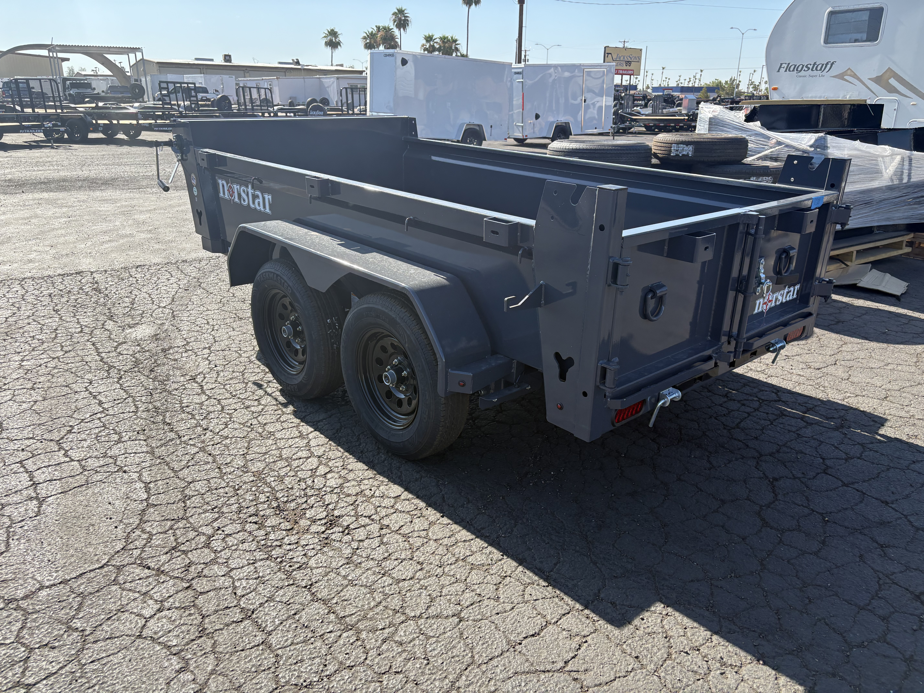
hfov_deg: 67.3
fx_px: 694
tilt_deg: -16.2
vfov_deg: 53.1
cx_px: 462
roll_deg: -0.1
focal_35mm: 26
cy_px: 346
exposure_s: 1/1451
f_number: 1.6
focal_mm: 5.96
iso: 50
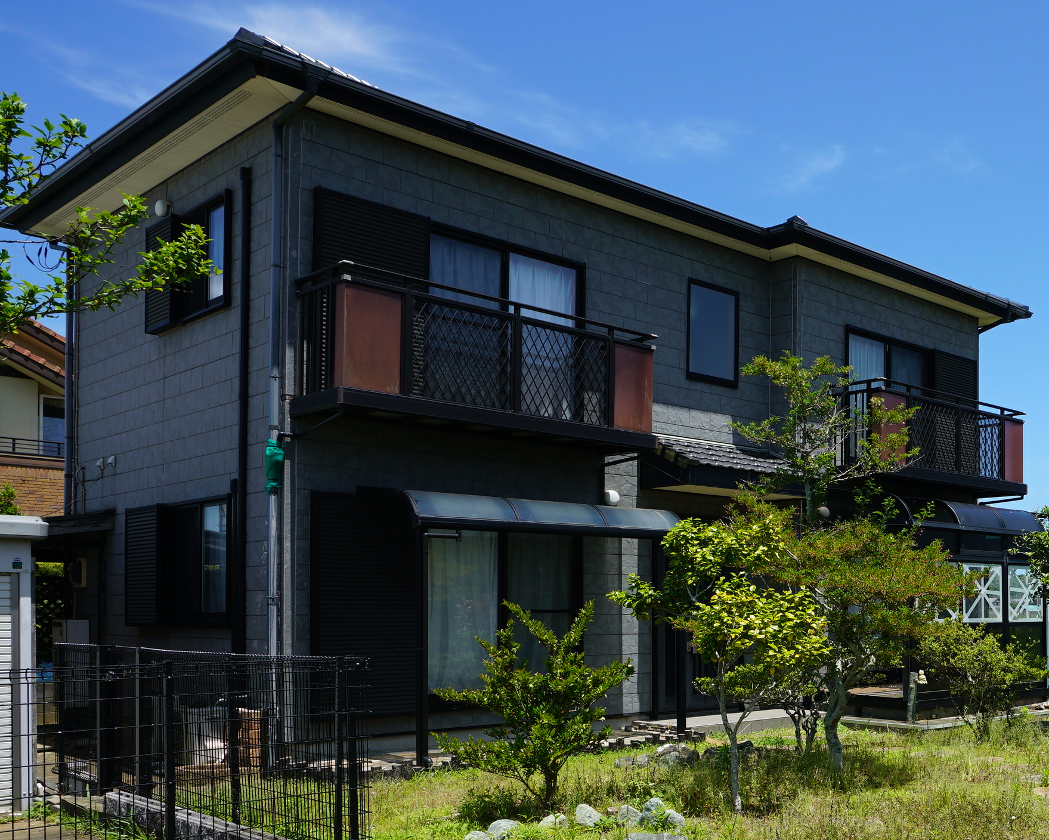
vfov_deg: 42.3
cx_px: 1132
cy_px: 609
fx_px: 1056
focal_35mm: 34
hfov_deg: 42.5
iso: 100
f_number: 10
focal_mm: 16
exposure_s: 1/160
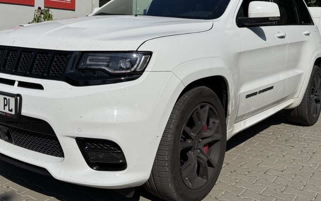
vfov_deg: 31.6
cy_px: 56
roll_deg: -3.1
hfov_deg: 48.9
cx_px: 123
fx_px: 350
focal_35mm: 40
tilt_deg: -3.6
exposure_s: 1/12346
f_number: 1.78
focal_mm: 6.76
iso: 80
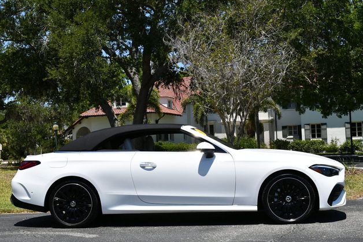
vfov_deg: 25.6
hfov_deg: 37.5
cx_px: 180
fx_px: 535
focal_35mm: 53
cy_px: 122
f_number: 8
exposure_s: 1/250
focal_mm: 26
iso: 100
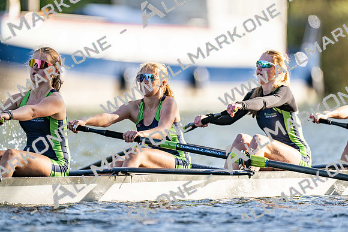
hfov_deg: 3.4
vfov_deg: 2.3
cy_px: 116
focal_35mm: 600
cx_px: 174
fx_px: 5801
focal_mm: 600
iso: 360
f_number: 4
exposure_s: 1/2500
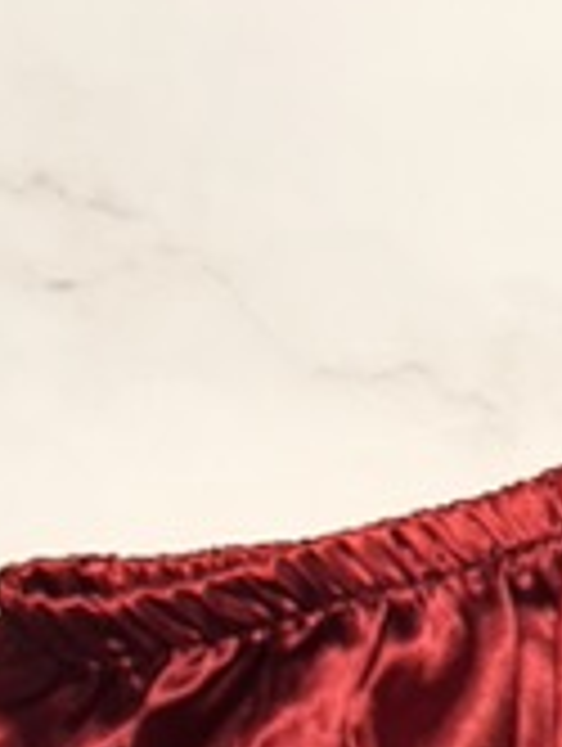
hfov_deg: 8.4
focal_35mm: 160
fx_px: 3455
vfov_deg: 11.8
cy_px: 1094
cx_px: 1425
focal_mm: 5.7
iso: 64
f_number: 1.5
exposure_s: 1/100
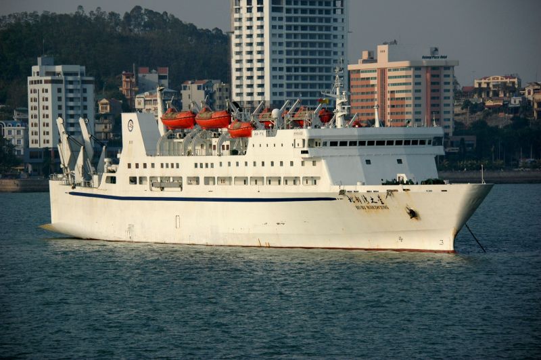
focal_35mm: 218
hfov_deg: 9.5
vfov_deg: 6.3
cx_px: 270
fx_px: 3266
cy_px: 180
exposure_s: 1/1000
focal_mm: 145
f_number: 8
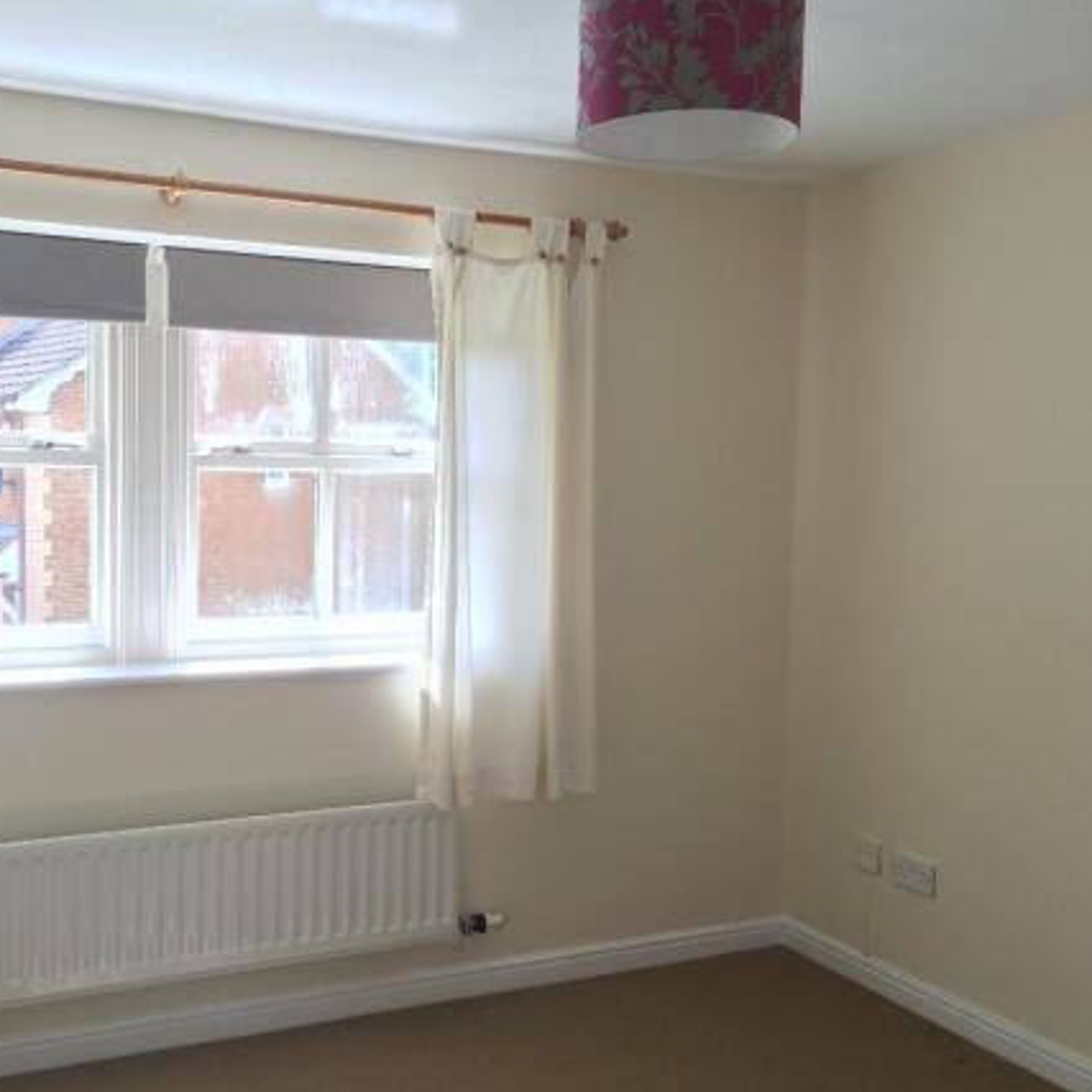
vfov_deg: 47.2
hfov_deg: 46.6
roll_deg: -0.2
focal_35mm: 35
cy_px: 551
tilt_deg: -4.4
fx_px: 1249
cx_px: 380
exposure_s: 1/60
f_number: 2.2
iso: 25
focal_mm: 4.15
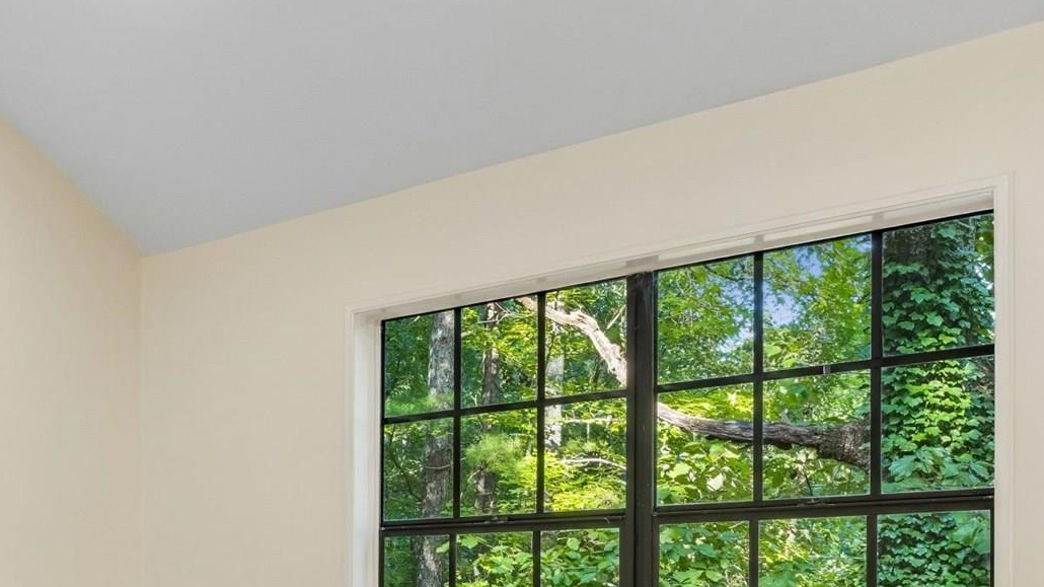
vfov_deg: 23.0
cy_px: 581
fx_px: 1384
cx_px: -12
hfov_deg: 36.8
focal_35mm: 50
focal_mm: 16
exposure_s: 1/8
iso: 400
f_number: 13
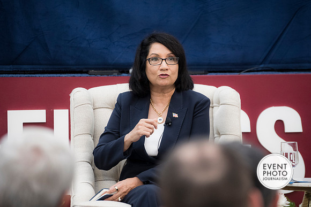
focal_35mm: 220
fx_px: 1901
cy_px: 104
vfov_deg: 6.2
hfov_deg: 9.4
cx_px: 156
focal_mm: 220
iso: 1800
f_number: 5.3
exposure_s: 1/500
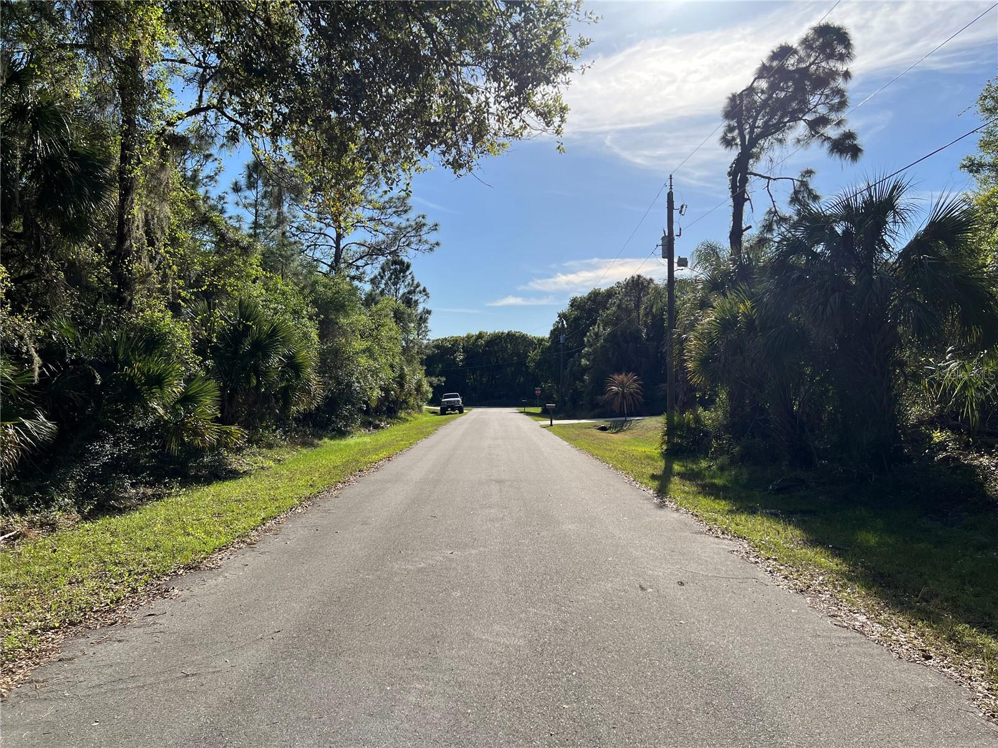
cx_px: 499
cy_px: 374
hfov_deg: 67.3
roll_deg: -0.5
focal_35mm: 26
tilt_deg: +1.5
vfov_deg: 53.1
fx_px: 750
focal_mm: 5.7
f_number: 1.5
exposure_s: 1/5882
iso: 50
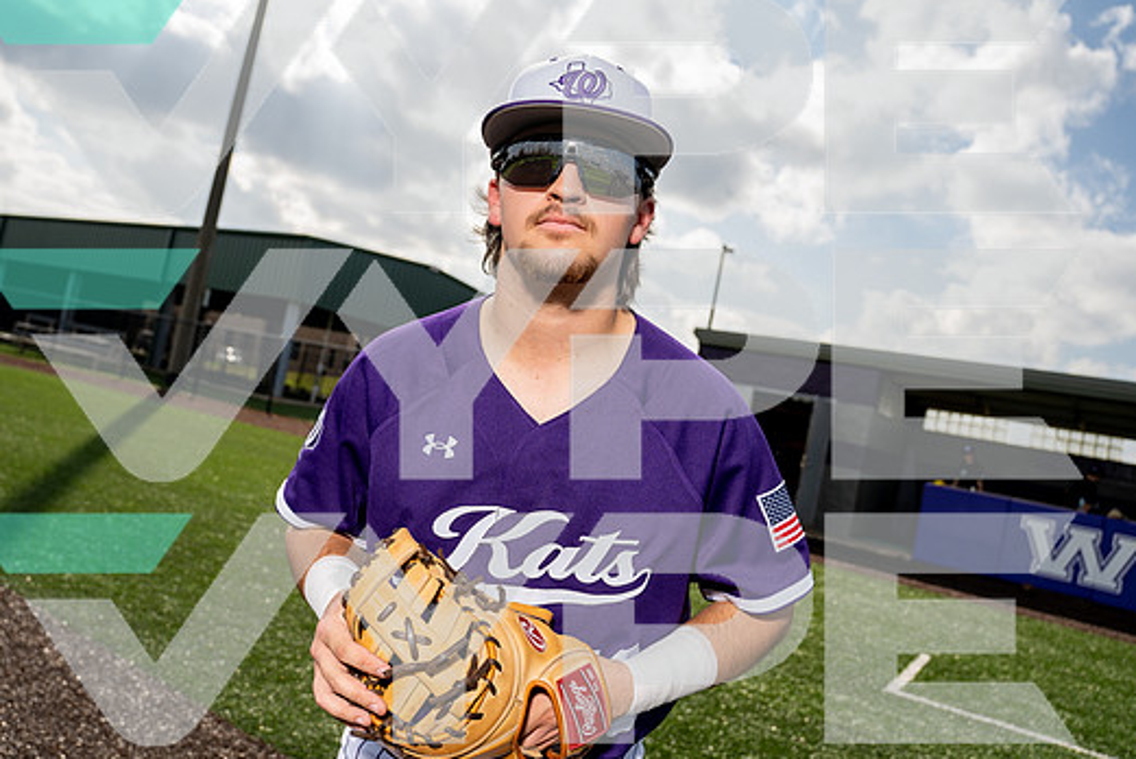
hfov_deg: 63.6
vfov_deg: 45.0
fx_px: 916
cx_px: 528
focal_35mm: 29
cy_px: 365
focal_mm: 26
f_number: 4.5
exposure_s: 1/640
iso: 100
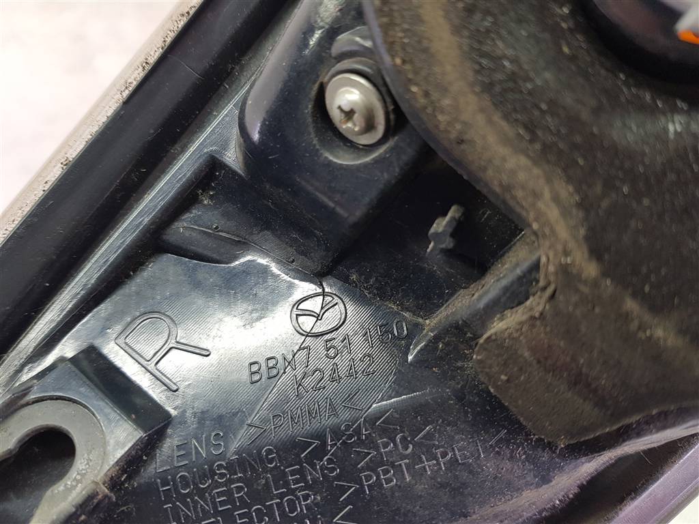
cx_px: 350
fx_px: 525
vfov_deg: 53.1
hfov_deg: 67.3
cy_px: 262
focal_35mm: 26
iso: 64
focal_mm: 4.2
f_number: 1.7
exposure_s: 1/50
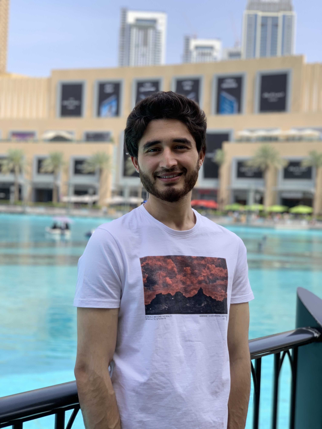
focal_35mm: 52
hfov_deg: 28.0
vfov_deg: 36.8
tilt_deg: -0.2
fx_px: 645
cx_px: 161
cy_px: 214
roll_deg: -2.5
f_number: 2.4
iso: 16
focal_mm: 6
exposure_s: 1/403
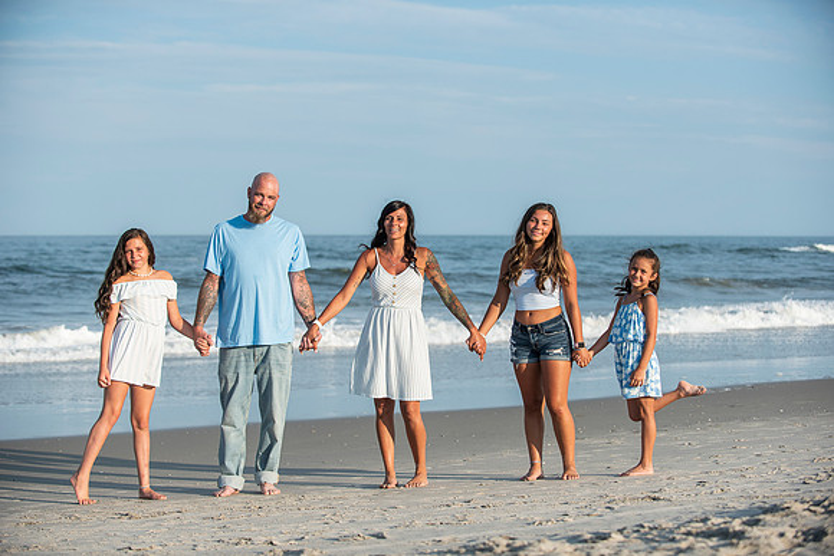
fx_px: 1622
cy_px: 278
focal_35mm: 70
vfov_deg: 19.5
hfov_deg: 28.8
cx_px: 417
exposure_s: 1/2500
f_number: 3.5
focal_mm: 70
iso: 250
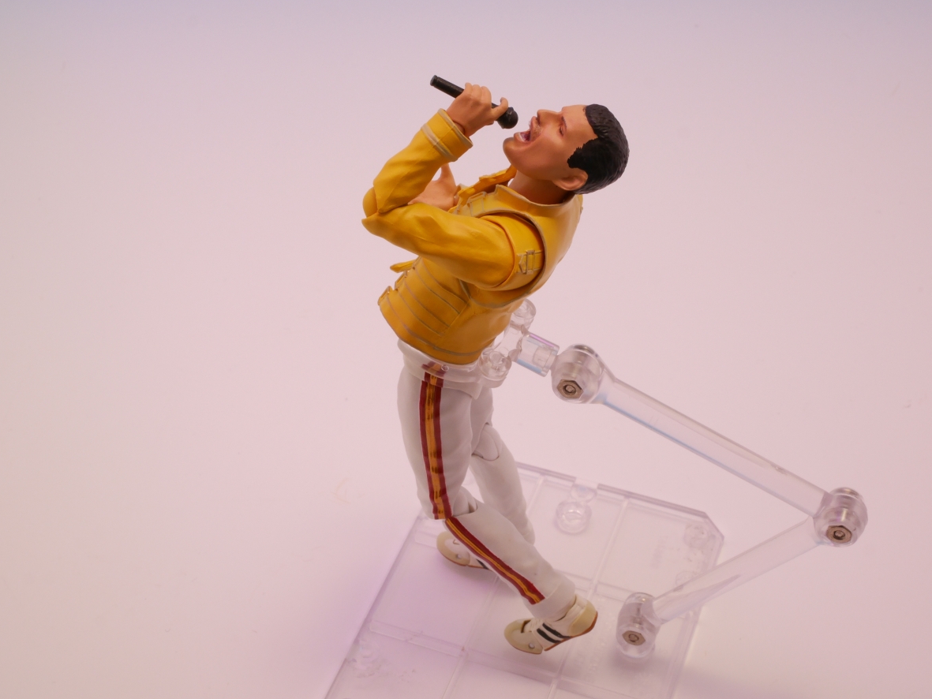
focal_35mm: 61
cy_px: 353
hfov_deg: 31.7
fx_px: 1643
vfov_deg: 24.0
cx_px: 468
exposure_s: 1/3.2
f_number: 16
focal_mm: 30
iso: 800
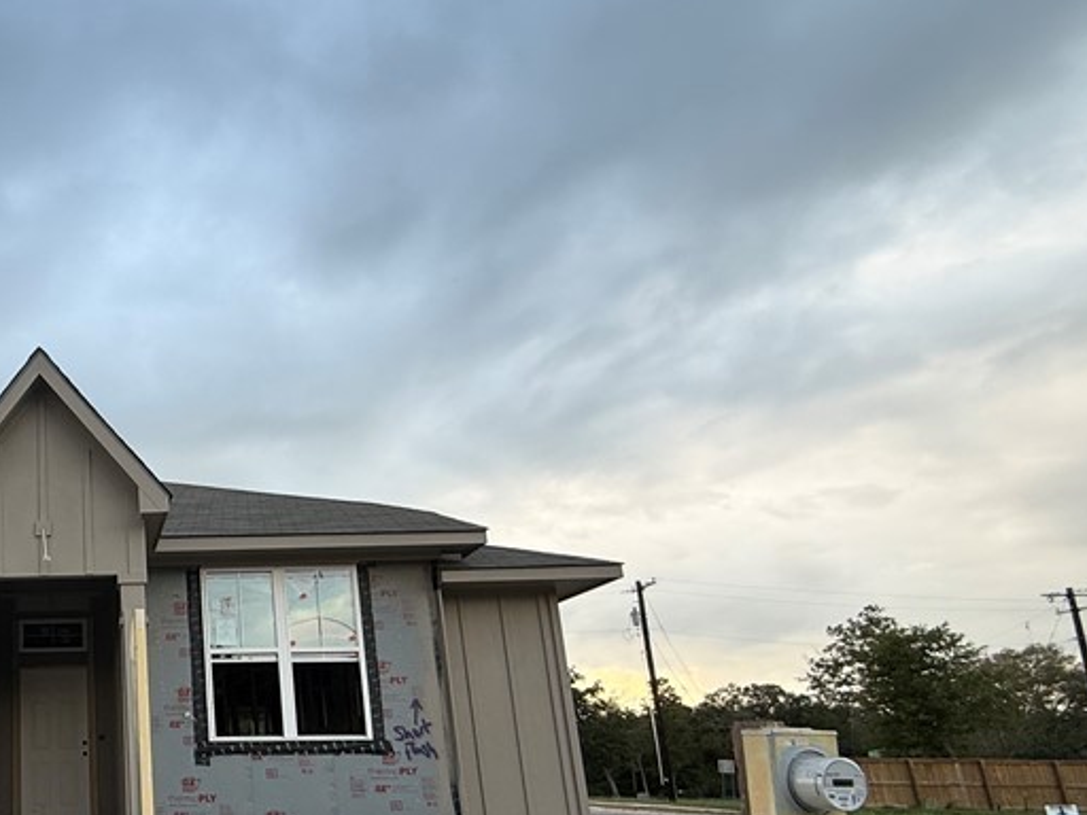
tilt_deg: +13.3
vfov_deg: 48.2
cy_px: 594
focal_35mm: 28
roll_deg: +0.5
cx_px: 28
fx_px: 879
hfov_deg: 52.1
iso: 50
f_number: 2.2
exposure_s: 1/99
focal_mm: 2.22
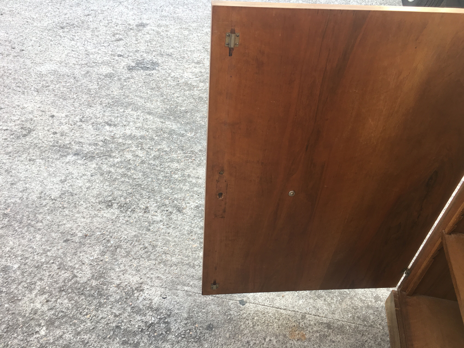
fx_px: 389
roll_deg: -5.3
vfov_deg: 48.2
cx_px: 232
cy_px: 174
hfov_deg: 61.7
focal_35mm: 29
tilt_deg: -41.3
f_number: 2.2
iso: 25
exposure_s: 1/100
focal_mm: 4.15
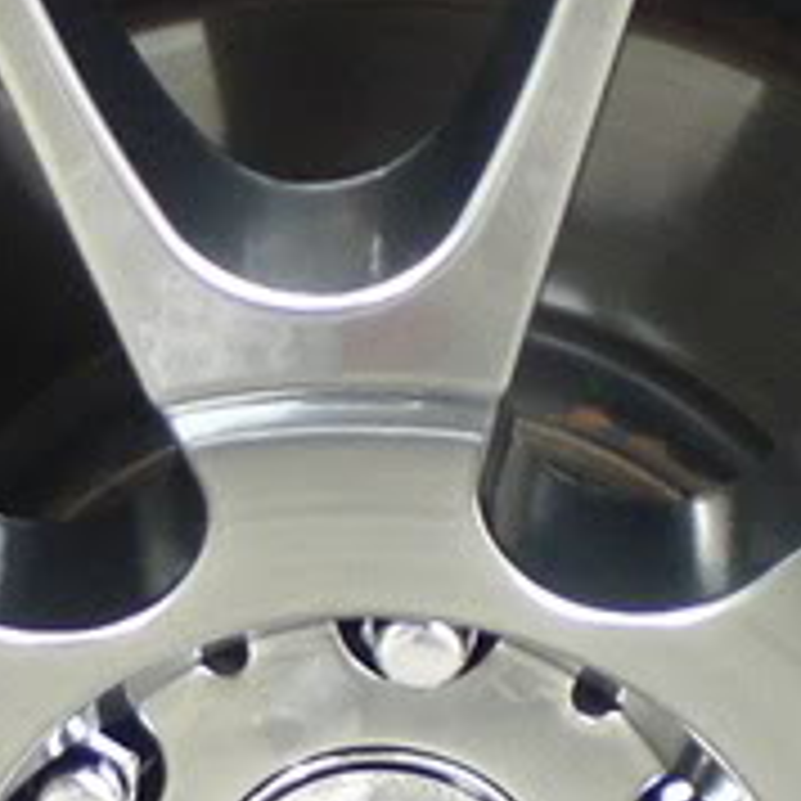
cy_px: 594
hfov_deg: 9.0
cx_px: 126
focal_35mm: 193
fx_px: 5053
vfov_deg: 9.1
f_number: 3.1
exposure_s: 1/125
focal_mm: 6.3
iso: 200
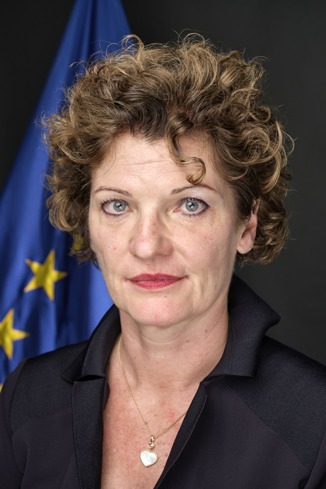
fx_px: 869
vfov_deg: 31.4
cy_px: 244
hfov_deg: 21.2
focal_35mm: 64
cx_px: 163
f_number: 5.6
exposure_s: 1/200
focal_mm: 42.9
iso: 400
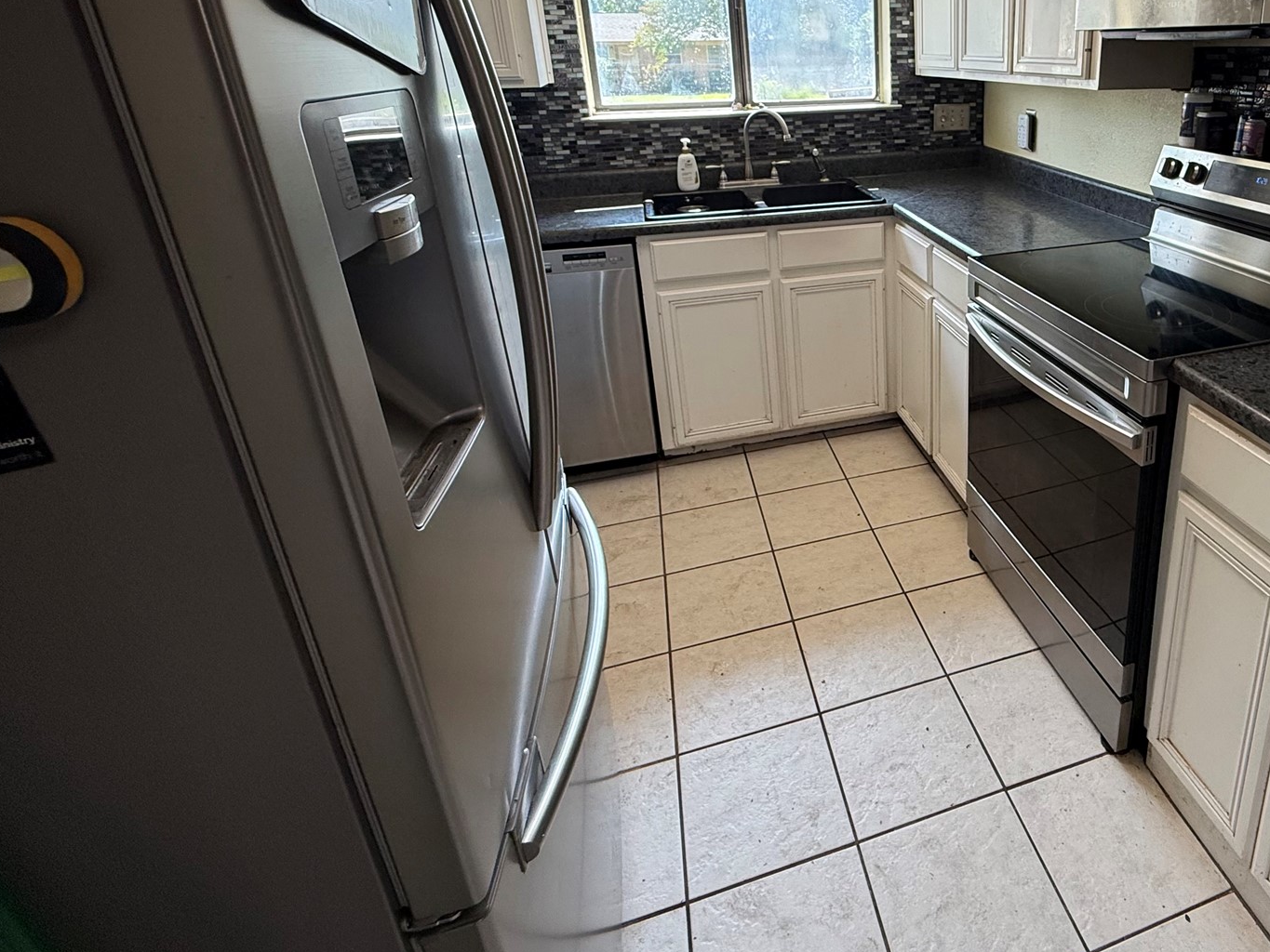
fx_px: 771
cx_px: 916
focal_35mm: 21
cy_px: 294
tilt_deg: -18.8
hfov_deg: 74.6
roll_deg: +0.3
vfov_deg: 61.4
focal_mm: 2.22
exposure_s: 1/120
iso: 125
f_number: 2.2
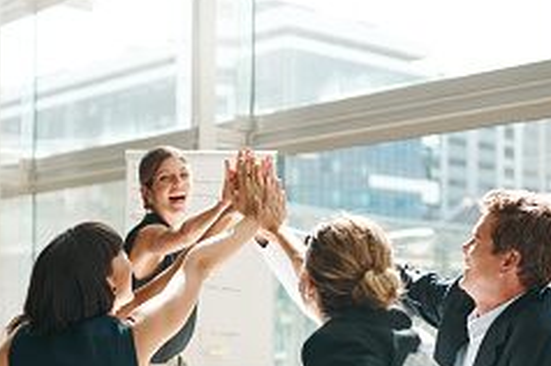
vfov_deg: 17.8
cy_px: 339
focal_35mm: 75
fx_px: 1146
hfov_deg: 27.0
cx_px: 274
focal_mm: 35
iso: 200
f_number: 1.8
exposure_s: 1/1000
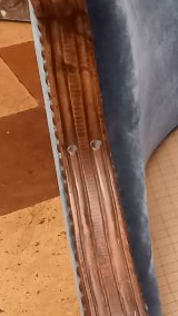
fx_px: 964
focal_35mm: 115
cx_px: 389
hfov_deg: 9.6
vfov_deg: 18.2
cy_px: 17
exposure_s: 1/17
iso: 1250
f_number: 1.8
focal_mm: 4.65
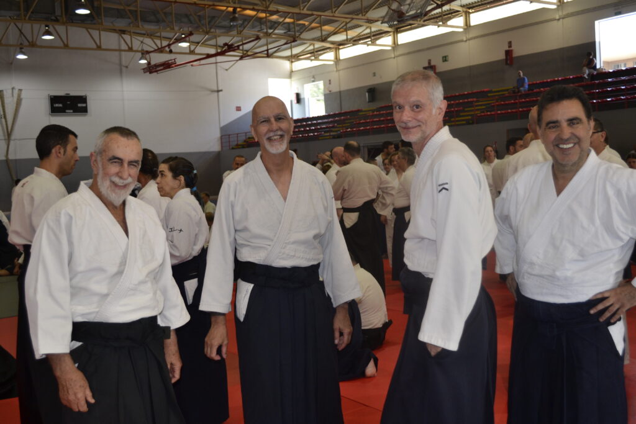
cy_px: 212
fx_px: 689
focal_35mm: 39
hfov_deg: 49.5
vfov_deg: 34.2
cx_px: 318
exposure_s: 1/100
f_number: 4.2
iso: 400
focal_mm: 26
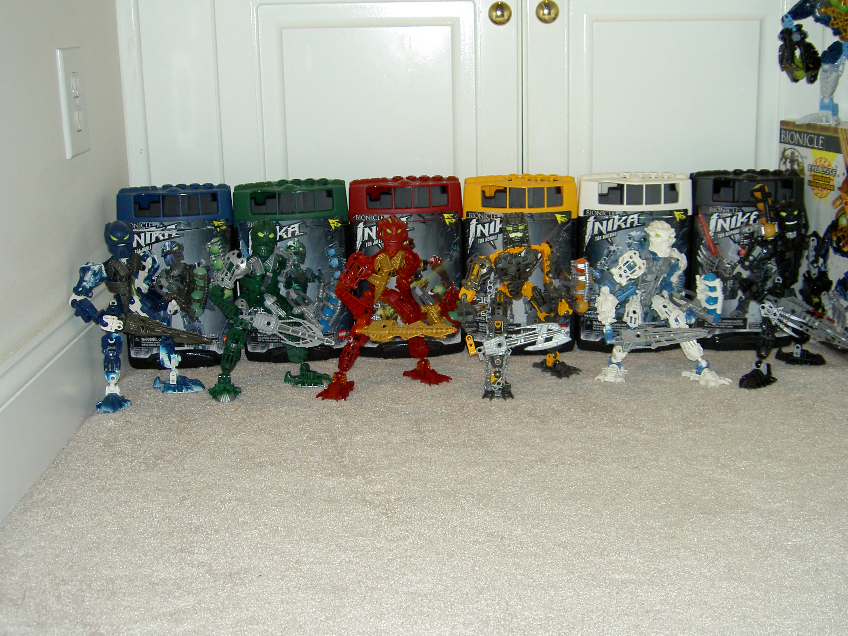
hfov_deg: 42.9
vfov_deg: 32.9
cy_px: 318
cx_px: 424
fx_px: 1078
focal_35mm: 44
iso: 100
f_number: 2.9
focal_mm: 9
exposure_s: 1/64.1
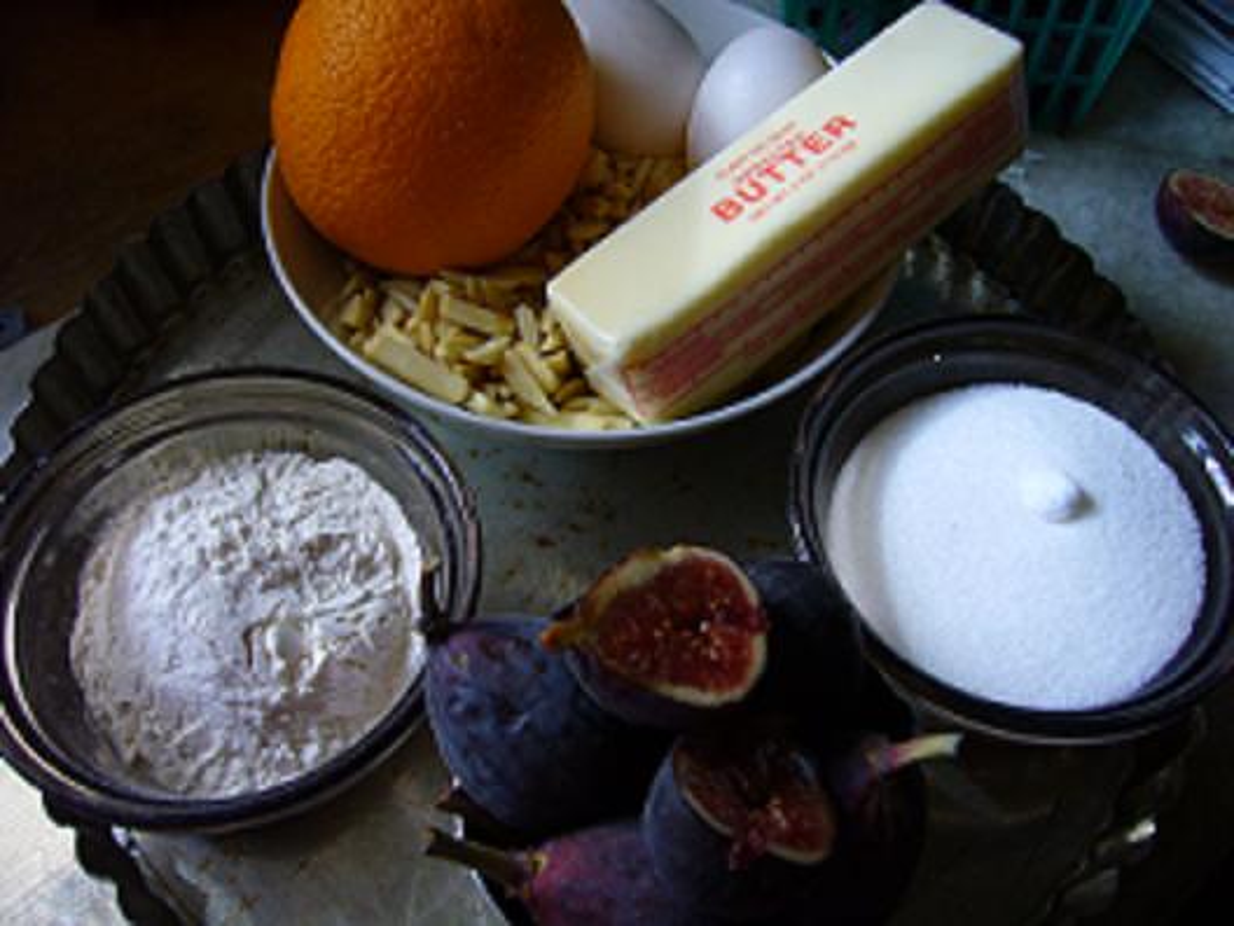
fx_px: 1248
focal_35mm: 35
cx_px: 617
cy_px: 463
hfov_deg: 52.6
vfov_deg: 40.7
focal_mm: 5.8
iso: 125
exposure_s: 1/15
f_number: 2.8
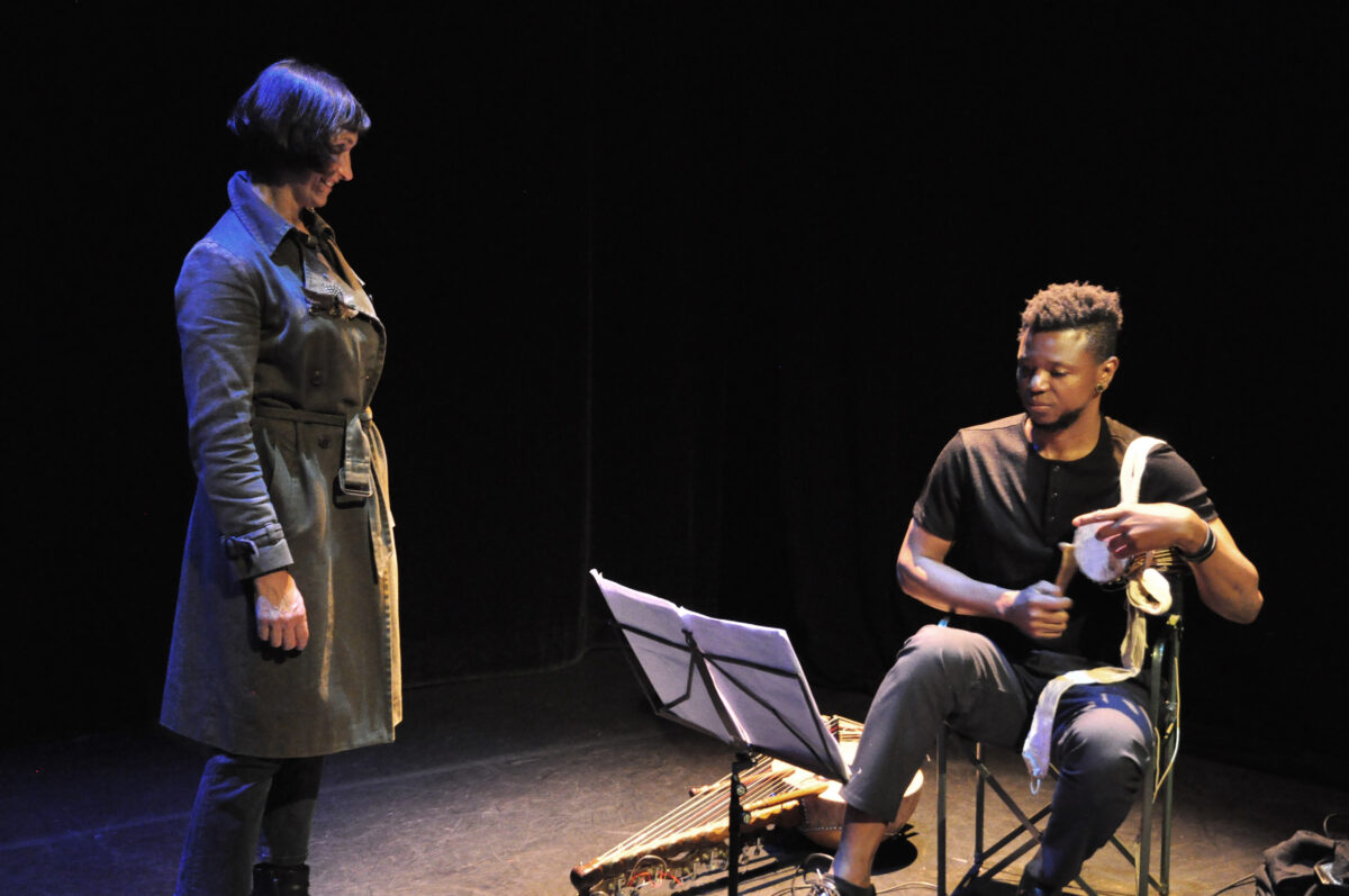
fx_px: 1684
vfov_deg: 29.8
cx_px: 674
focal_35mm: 45
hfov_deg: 43.7
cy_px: 448
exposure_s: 1/25
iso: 3200
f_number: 5.6
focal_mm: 30
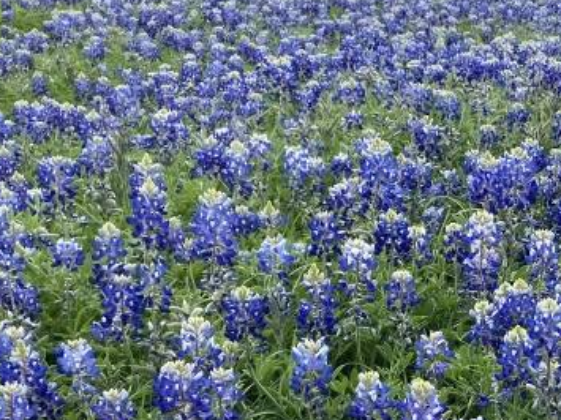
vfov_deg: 19.6
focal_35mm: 75
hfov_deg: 25.2
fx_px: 1215
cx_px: 507
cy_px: 164
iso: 32
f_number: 1.8
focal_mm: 4.25
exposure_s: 1/1429
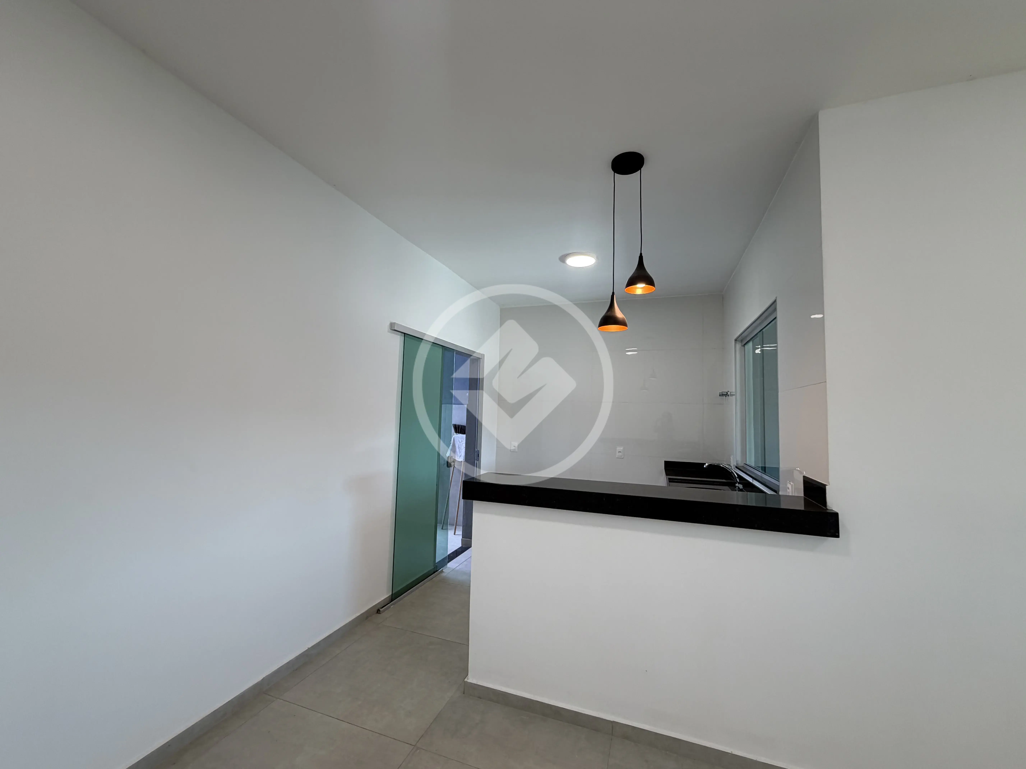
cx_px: 513
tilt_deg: +5.3
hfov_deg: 102.1
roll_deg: -0.8
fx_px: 415
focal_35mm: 14
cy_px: 384
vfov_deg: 85.7
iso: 125
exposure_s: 1/120
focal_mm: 2.22
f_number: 2.2
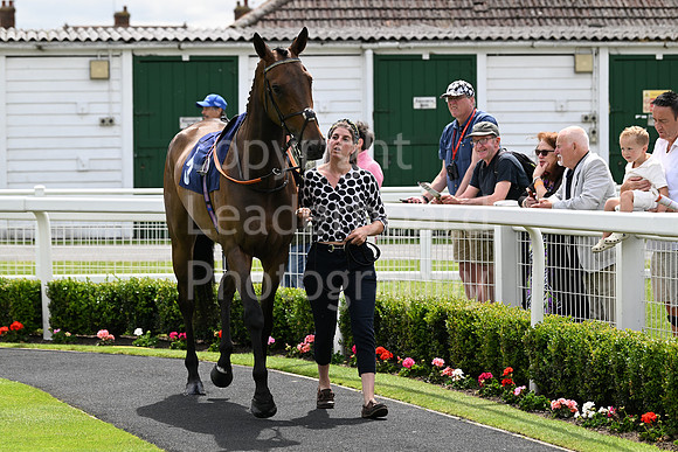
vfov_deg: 10.2
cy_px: 226
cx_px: 339
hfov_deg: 15.2
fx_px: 2543
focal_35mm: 135
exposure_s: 1/1250
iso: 400
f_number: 5.6
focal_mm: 135
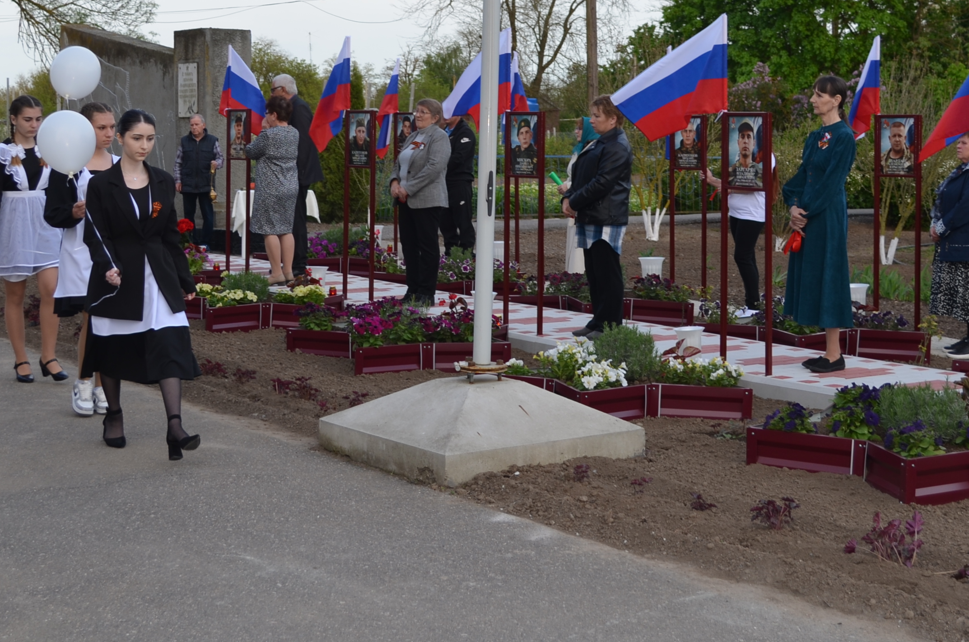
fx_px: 1665
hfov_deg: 32.4
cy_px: 161
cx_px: 474
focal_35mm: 62
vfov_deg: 21.6
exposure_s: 1/200
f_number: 5
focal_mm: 24
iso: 110
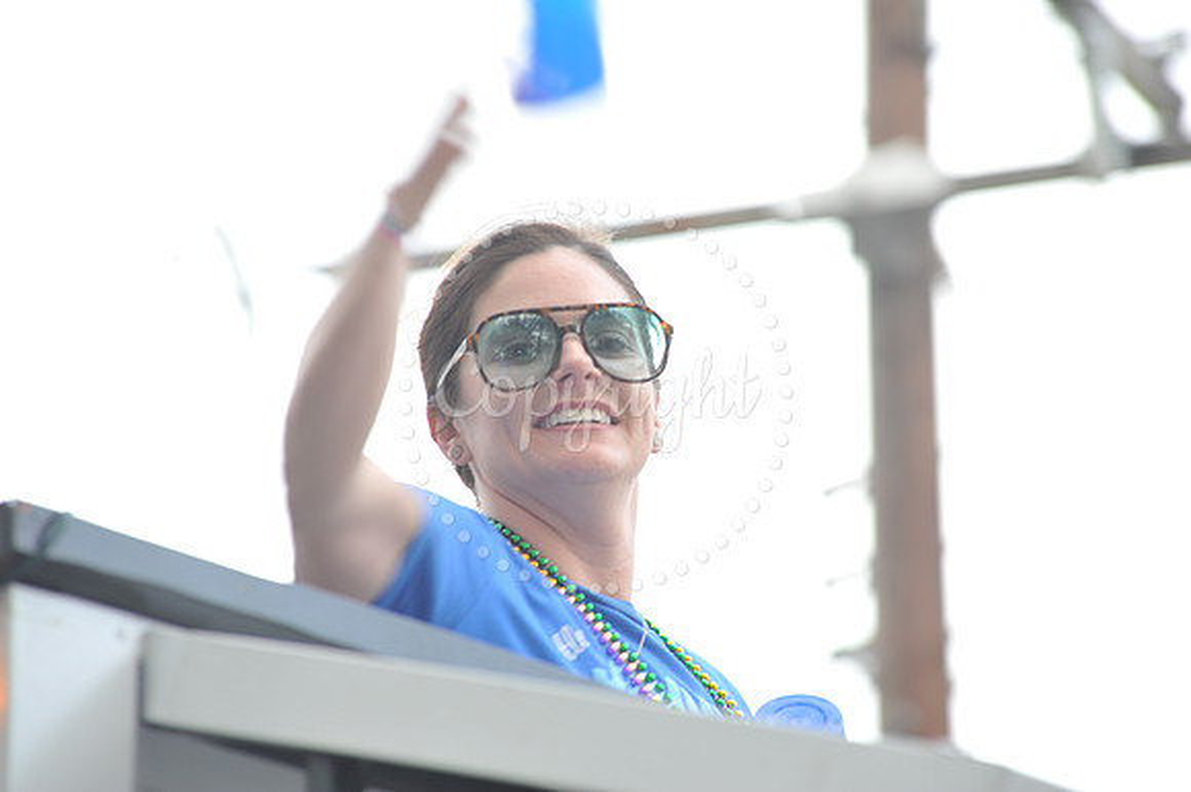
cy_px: 396
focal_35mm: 200
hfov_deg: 10.3
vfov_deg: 6.9
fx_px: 6613
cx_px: 596
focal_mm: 200
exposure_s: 1/80
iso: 250
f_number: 6.3
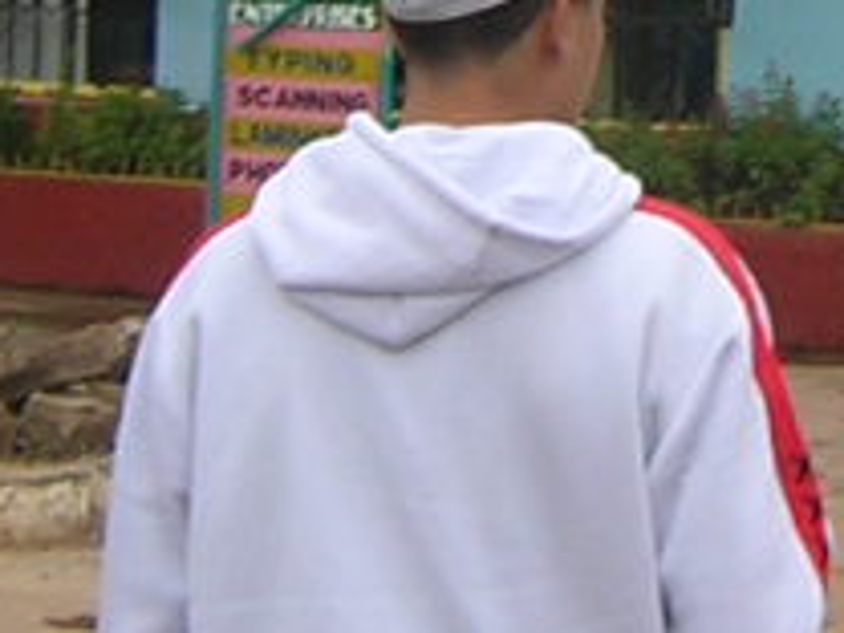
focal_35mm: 177
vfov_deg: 8.2
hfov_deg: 11.0
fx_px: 4316
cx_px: 925
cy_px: -292
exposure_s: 1/178
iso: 100
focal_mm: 4.7
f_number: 5.2
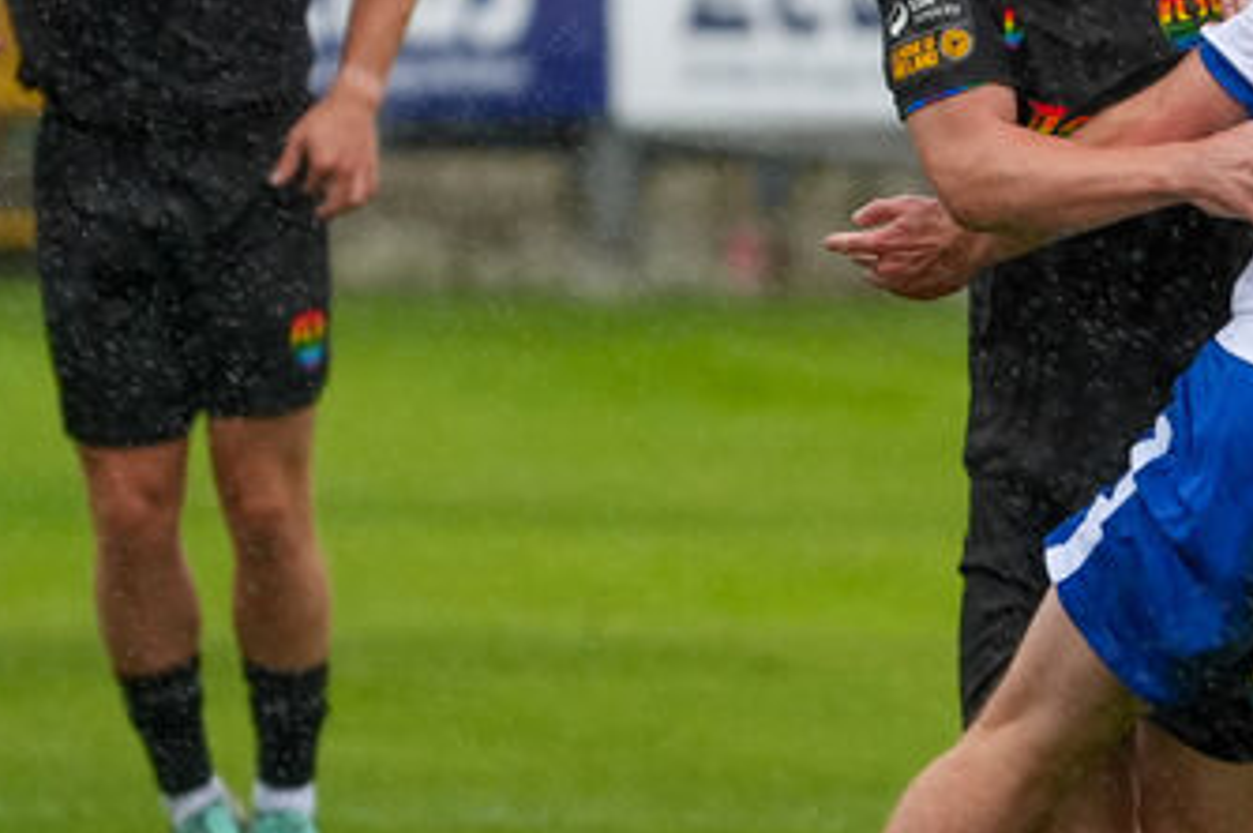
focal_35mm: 853
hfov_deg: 2.4
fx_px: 29659
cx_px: 1118
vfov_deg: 1.6
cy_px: 396
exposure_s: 1/1250
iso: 2000
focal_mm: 356
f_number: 6.3
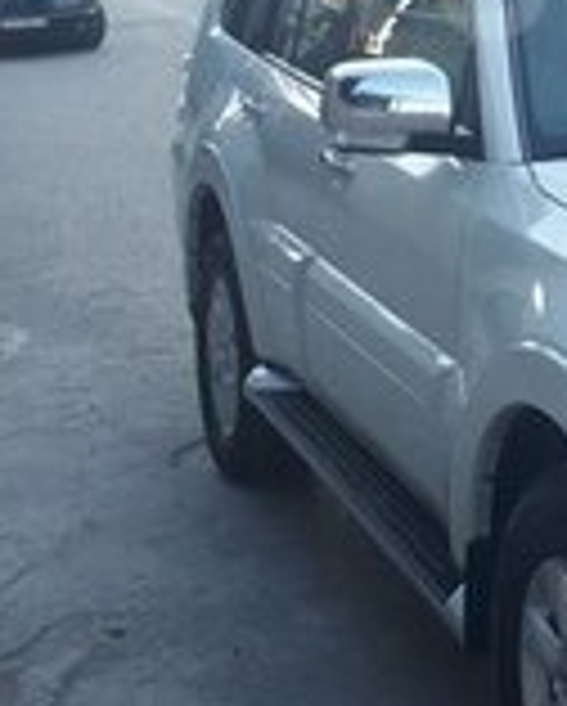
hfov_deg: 17.2
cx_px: 783
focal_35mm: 83
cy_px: -31
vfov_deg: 22.0
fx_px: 1738
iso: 40
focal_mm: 3.6
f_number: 1.9
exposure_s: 1/179
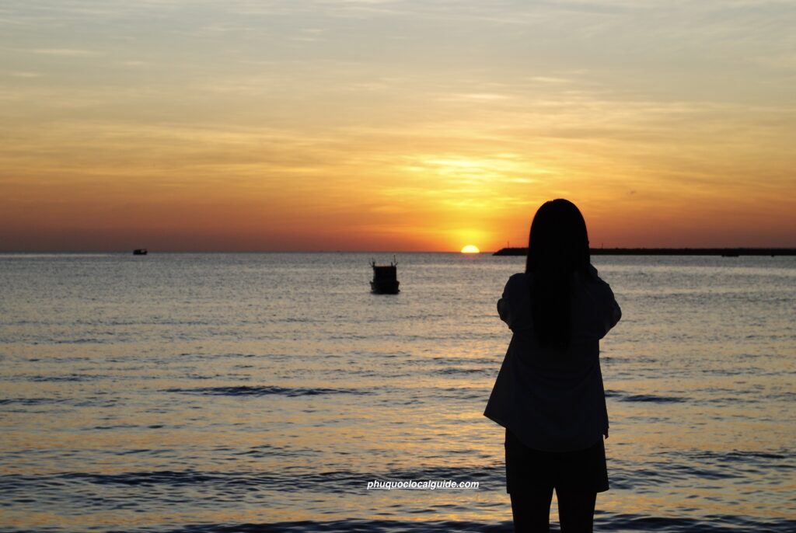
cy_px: 266
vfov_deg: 16.6
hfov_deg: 24.6
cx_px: 398
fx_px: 1827
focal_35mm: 82
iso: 200
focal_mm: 55
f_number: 10
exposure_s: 1/200
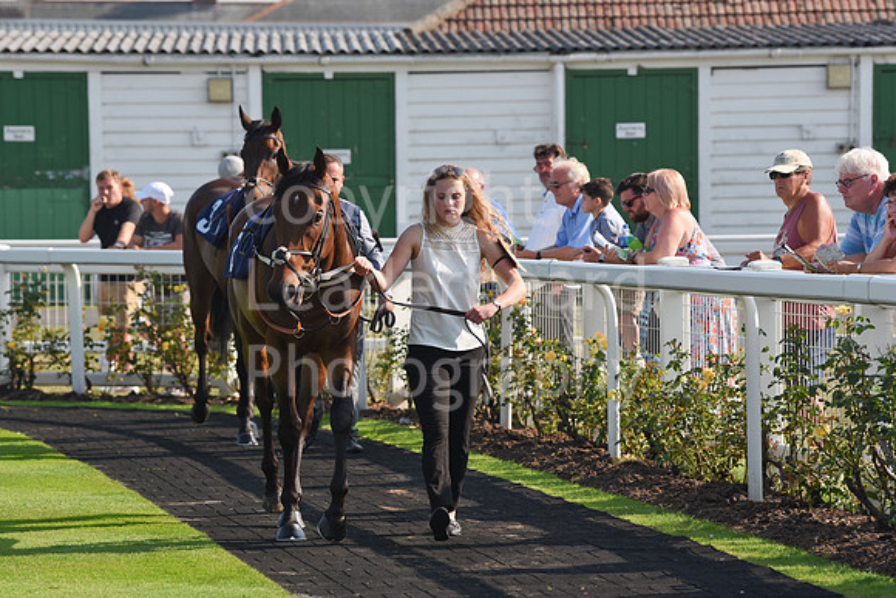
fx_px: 4356
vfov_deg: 7.9
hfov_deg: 11.7
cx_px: 448
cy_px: 299
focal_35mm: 175
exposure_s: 1/1600
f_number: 5.6
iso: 400
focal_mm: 175
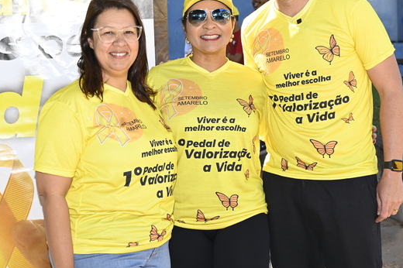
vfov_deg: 16.4
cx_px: 231
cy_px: 94
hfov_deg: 24.5
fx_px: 929
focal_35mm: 83
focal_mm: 48
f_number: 5.6
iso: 140
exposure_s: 1/125
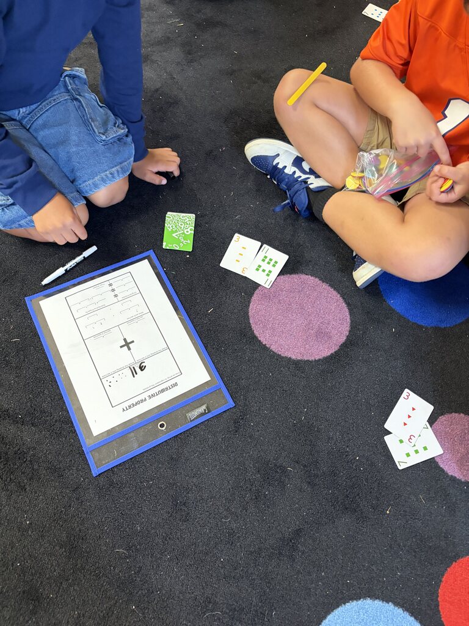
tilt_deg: -62.5
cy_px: 313
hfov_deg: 53.1
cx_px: 234
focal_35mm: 26
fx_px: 470
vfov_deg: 67.3
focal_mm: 5.96
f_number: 1.6
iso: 400
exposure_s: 1/40
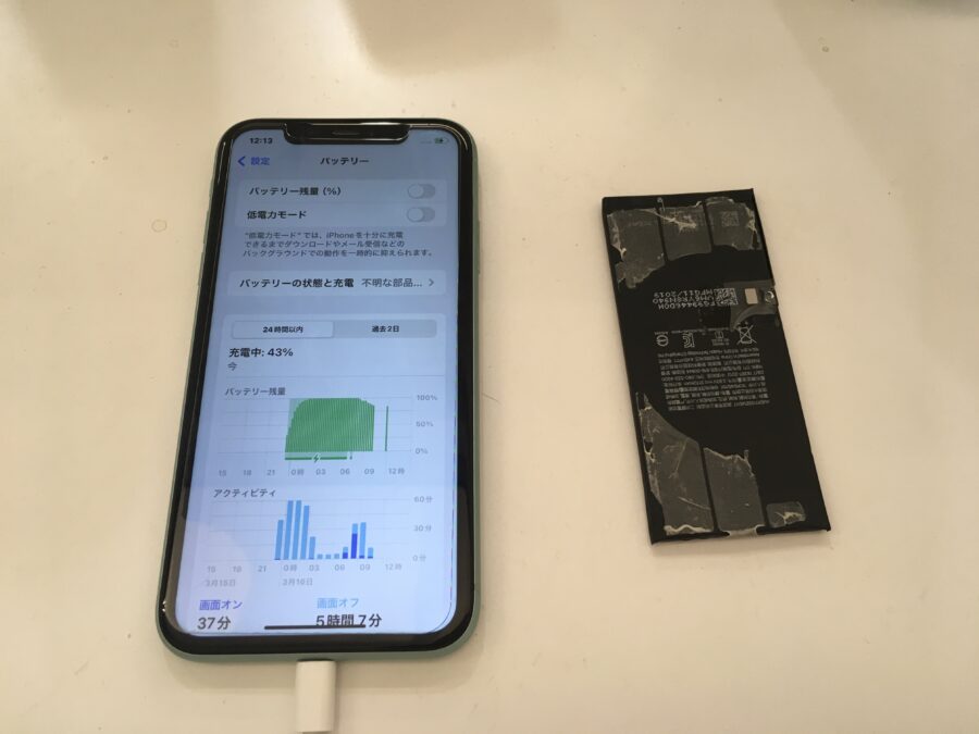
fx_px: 820
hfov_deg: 61.7
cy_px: 367
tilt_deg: -67.4
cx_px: 490
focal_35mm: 29
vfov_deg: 48.2
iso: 25
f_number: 2.2
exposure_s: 1/30
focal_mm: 4.15
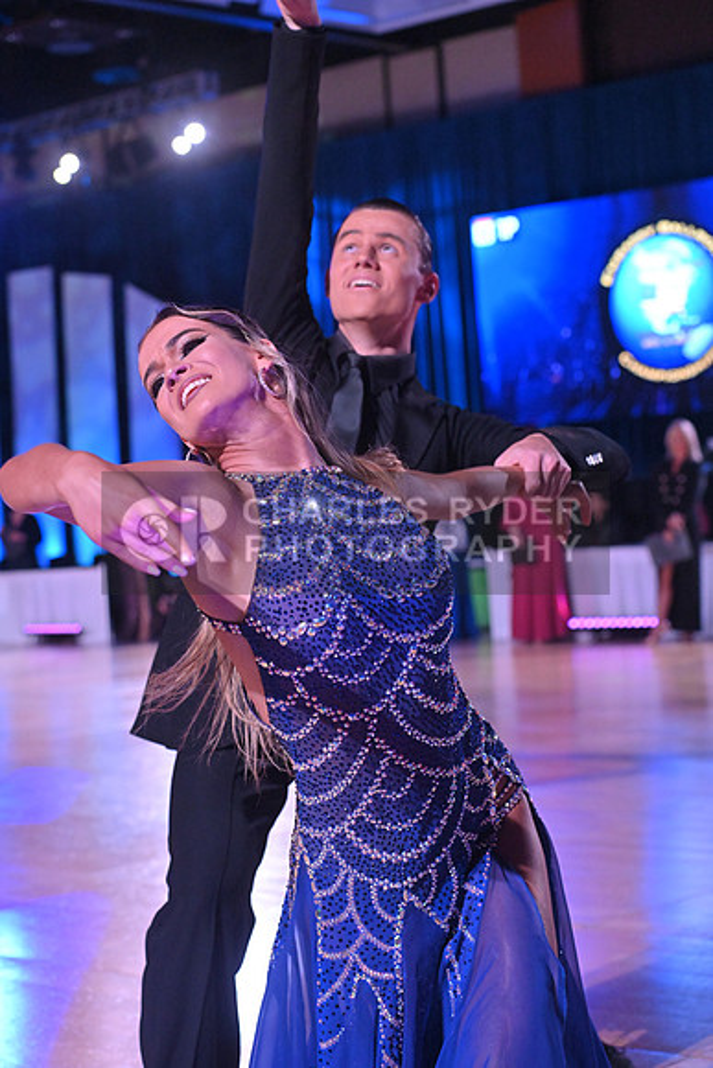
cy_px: 534
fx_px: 2078
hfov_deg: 19.5
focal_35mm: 70
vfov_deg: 28.8
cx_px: 356
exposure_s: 1/400
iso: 4000
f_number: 5.6
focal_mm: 70
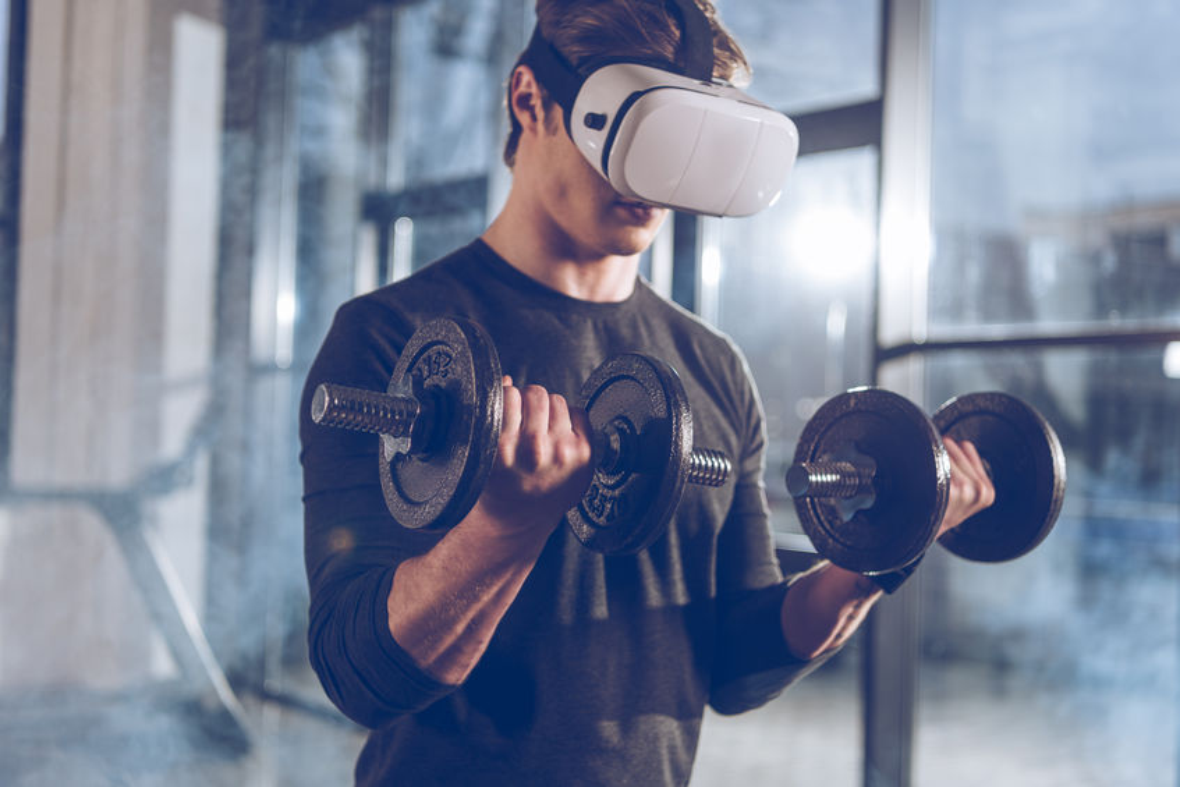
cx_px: 590
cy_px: 394
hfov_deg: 39.6
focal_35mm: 50
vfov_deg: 27.0
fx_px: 1639
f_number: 2.8
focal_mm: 50
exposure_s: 1/125
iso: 125
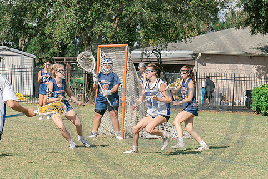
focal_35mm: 198
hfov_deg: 10.4
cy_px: 87
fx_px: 1475
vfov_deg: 6.9
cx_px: 112
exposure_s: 1/1250
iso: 250
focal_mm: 70
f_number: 5.6
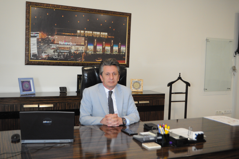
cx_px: 120
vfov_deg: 31.8
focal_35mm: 42
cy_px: 80
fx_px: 278
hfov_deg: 46.4
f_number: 4.5
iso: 2000
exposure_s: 1/200
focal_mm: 28
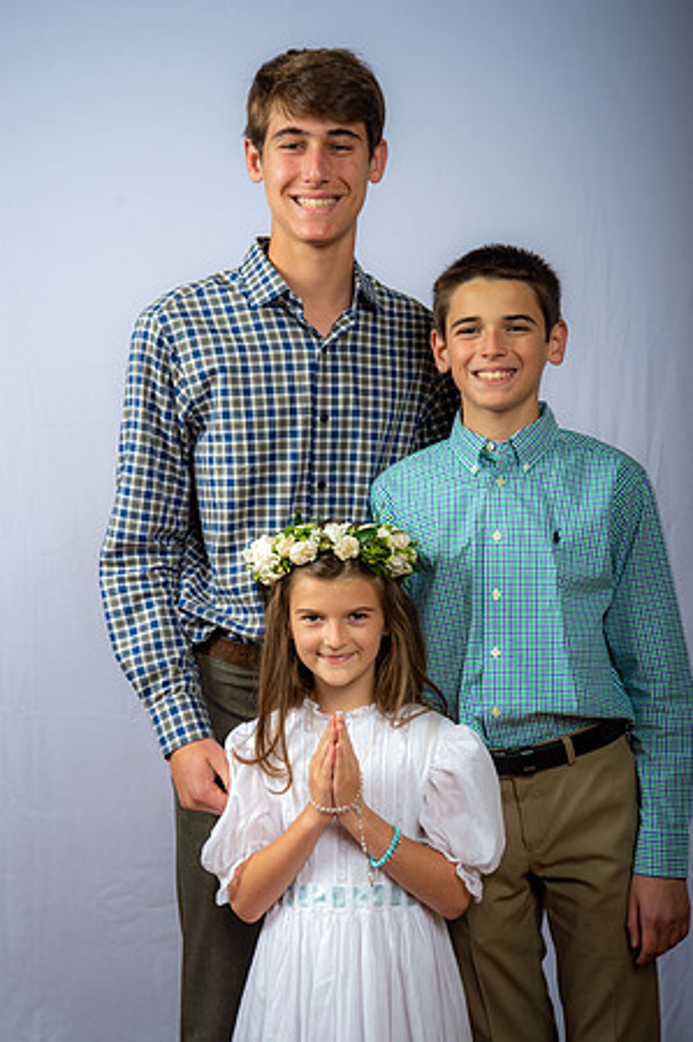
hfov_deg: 21.9
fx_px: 1794
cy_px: 521
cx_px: 346
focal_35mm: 62
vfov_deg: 32.4
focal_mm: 62
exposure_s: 1/200
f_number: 6.3
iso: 250
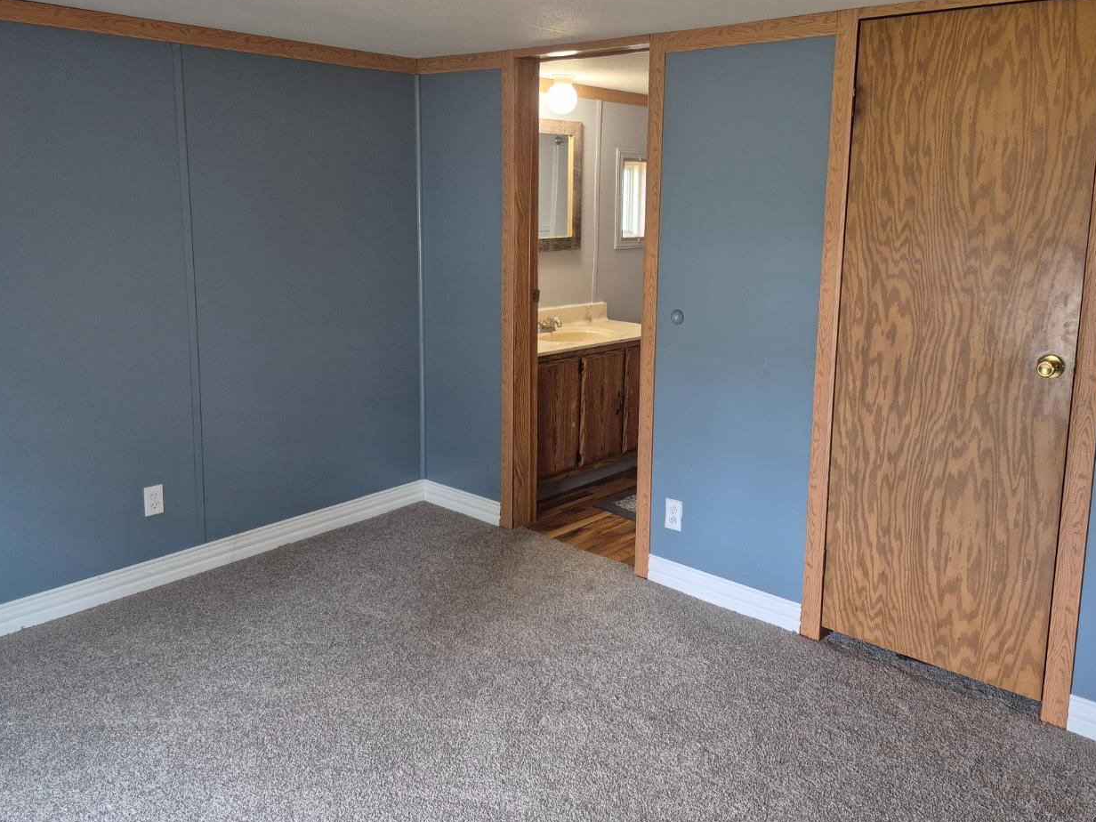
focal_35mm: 28
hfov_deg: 63.4
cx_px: 591
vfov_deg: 49.6
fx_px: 887
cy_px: 346
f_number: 1.8
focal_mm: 5.4
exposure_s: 1/120
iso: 320
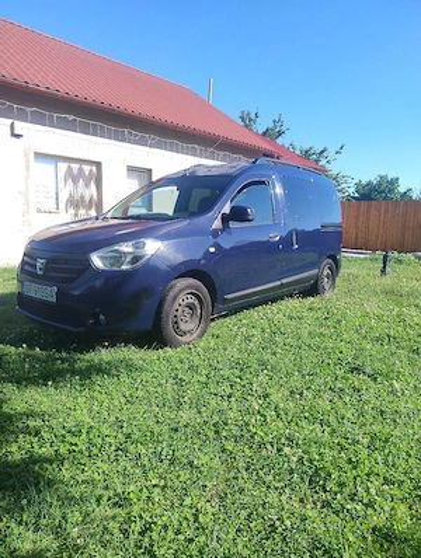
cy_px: 279
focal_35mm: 24
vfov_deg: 71.5
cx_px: 210
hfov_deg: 57.0
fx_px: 388
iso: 100
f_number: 1.8
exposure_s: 1/588
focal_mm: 5.56
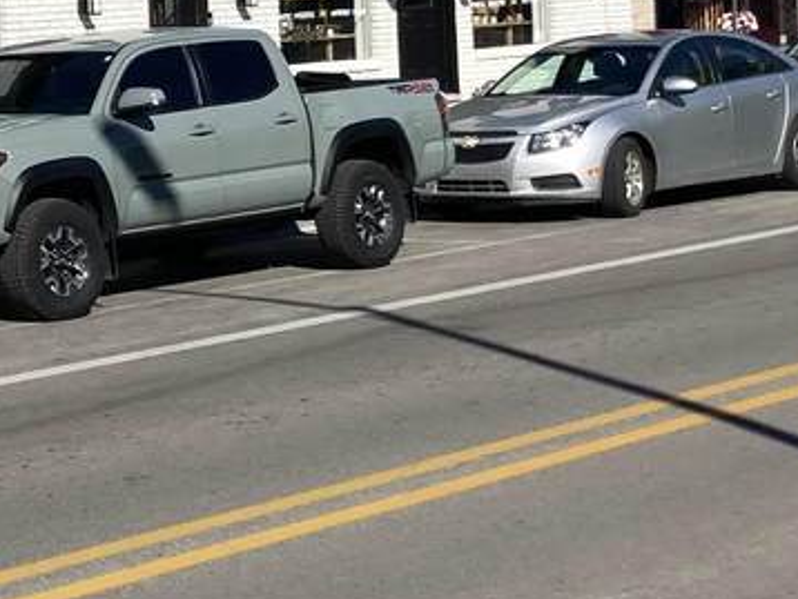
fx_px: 2307
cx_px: -430
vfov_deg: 14.3
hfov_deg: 17.5
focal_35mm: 100
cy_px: -136
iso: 20
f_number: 1.8
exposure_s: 1/3436
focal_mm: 3.99
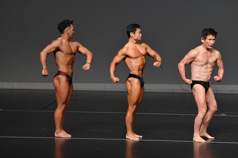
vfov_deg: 4.6
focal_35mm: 300
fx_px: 1982
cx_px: 119
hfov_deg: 6.9
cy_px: 79
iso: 2500
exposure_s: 1/400
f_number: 5.6
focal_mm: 200
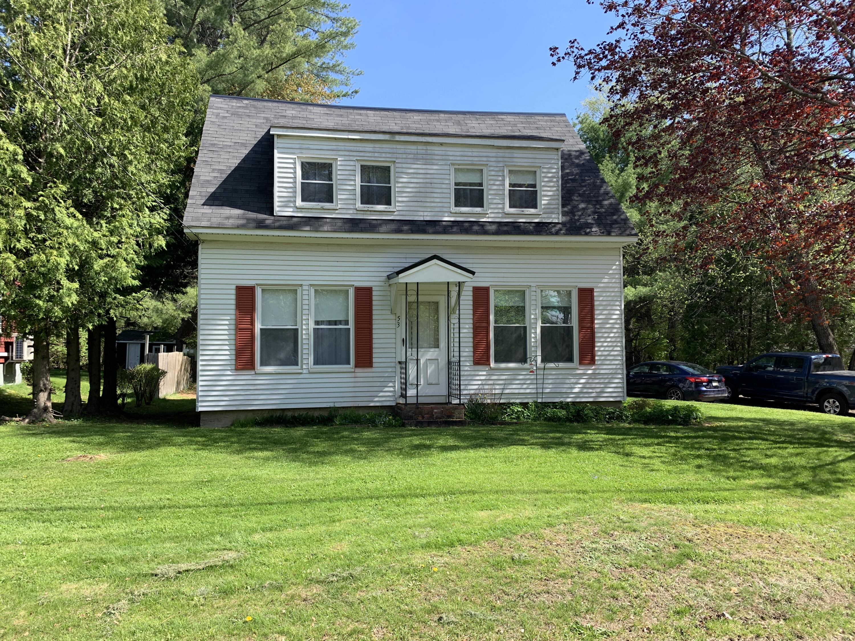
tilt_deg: +0.9
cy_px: 320
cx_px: 428
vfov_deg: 53.1
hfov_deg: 67.3
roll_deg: +1.8
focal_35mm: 26
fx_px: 642
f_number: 1.8
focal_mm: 4.25
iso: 25
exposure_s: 1/789
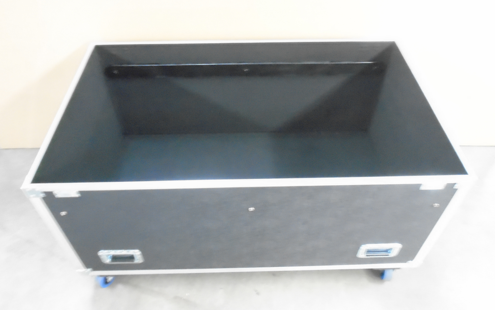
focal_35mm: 28
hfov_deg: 66.5
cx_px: 249
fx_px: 378
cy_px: 125
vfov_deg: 44.3
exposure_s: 1/4
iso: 1250
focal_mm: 4.6
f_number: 3.2
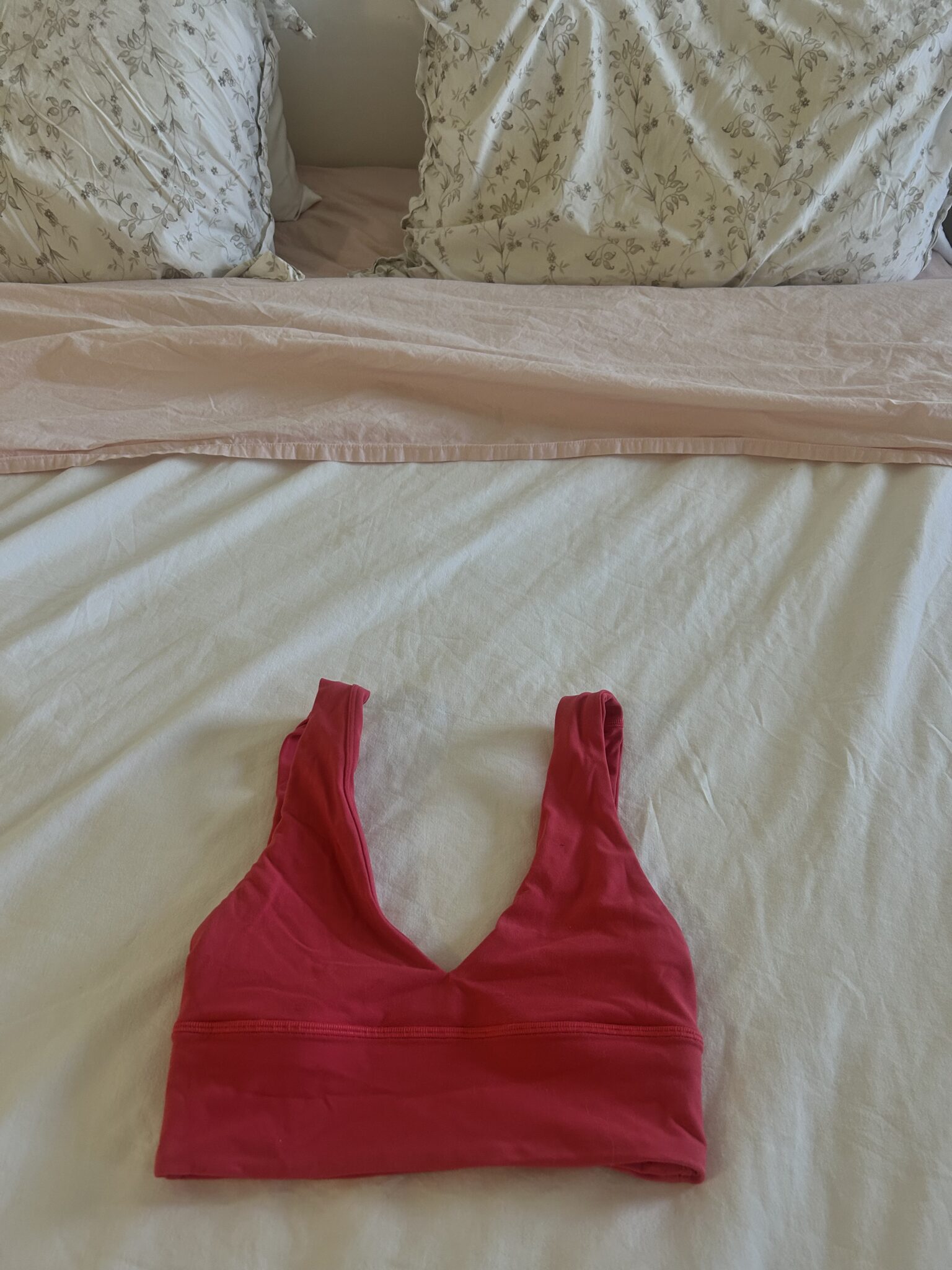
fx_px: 953
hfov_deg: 53.1
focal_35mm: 26
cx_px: 476
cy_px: 635
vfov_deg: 67.3
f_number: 1.5
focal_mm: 5.7
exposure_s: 1/120
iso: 100
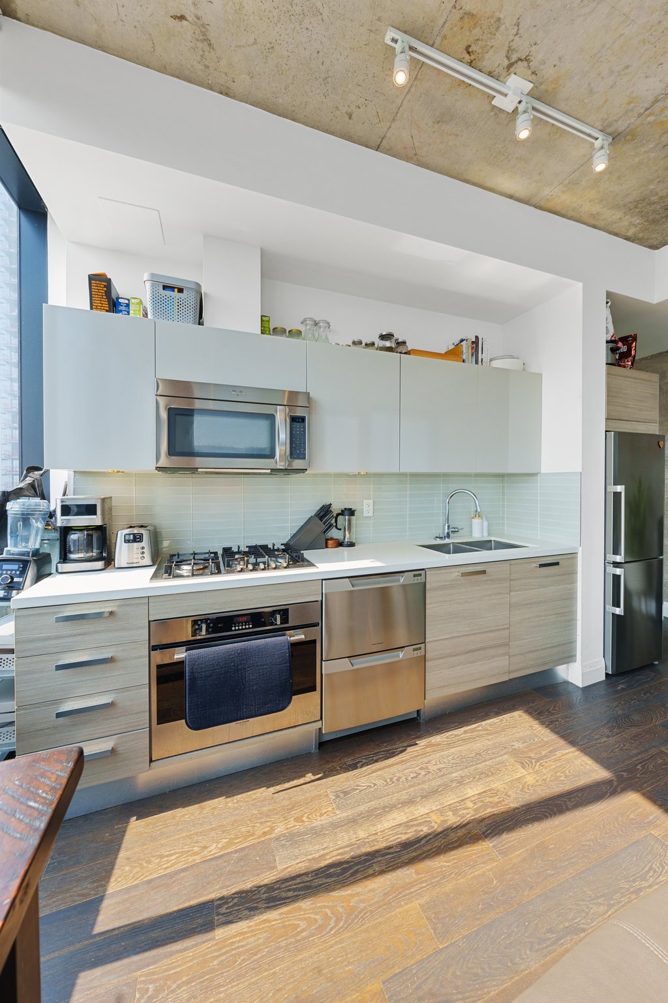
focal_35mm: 12
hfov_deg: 90.0
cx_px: 334
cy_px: 502
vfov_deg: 112.6
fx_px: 334
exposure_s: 1/100
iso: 1000
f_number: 7.1
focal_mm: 12
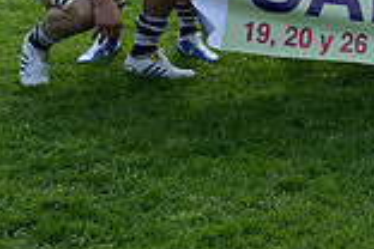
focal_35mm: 119
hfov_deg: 15.4
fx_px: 1236
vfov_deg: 10.8
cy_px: -202
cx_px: 616
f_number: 5.6
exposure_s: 1/640
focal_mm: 32
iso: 250
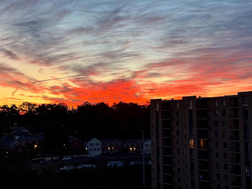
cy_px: 94
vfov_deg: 30.3
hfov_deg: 39.7
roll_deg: +0.8
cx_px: 126
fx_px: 349
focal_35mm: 48
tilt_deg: +4.1
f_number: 1.78
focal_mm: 6.76
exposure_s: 1/79
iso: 100
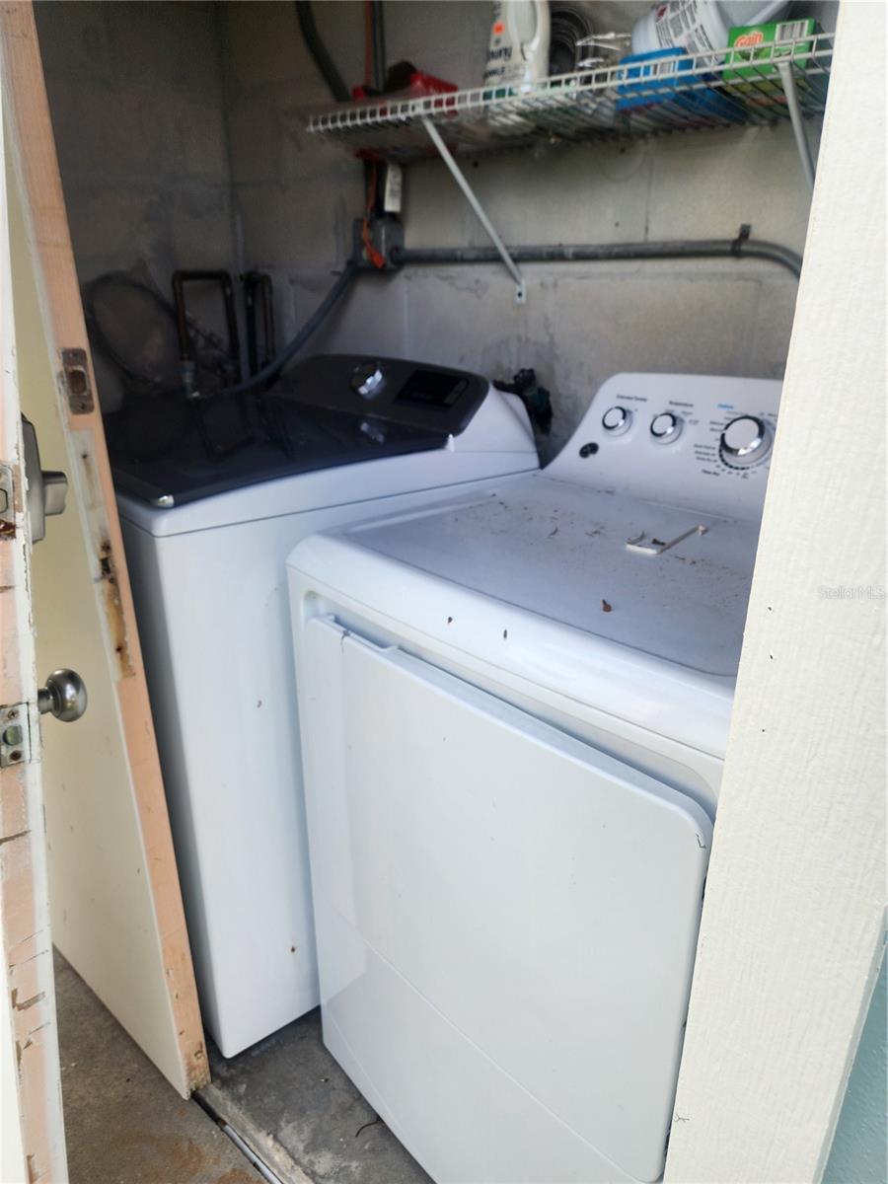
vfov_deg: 73.9
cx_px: 444
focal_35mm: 23
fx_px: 787
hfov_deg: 58.9
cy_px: 592
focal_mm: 6.4
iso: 12
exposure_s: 1/211
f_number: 1.8
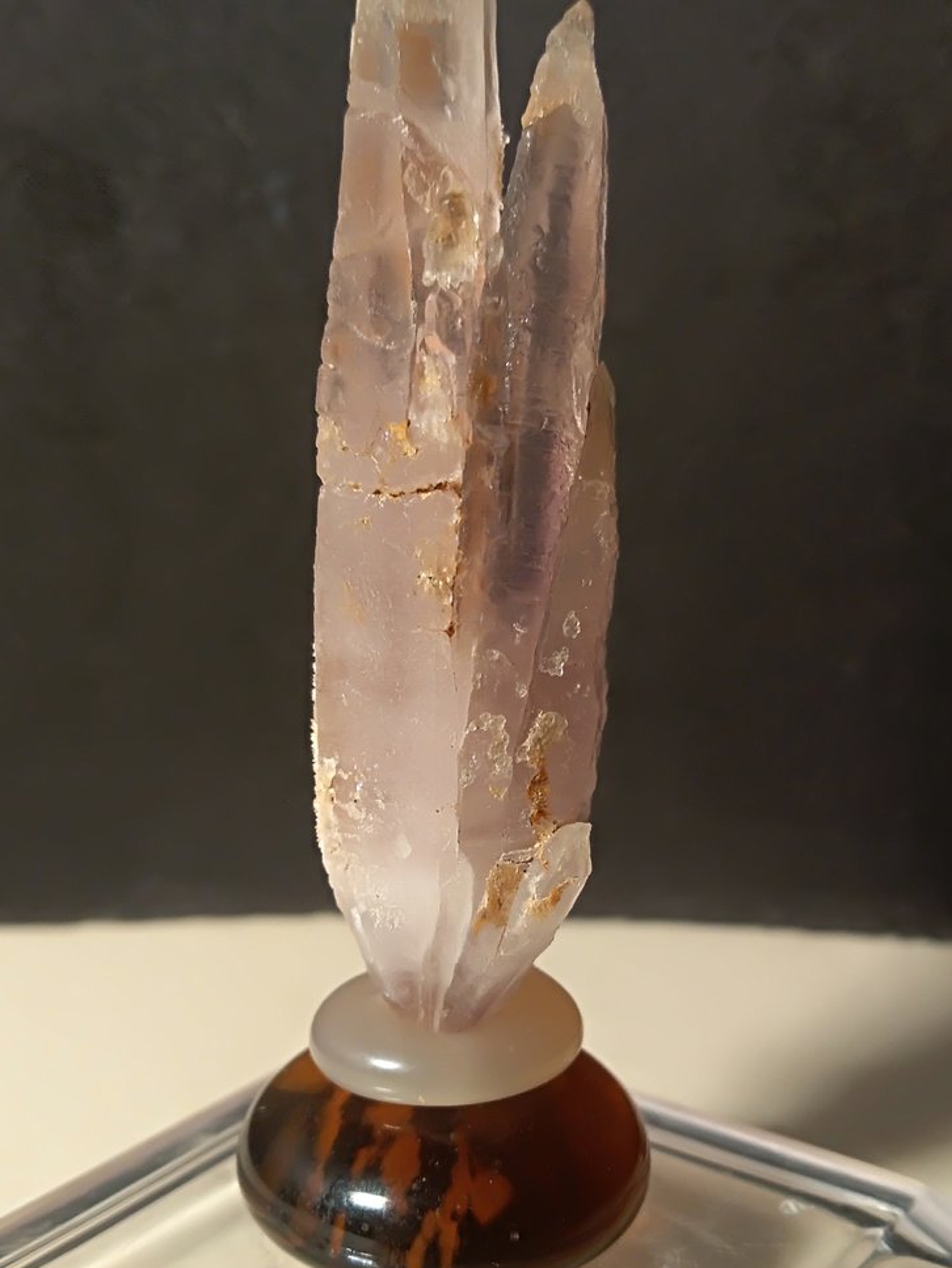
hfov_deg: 33.6
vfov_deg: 43.7
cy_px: 713
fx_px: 1576
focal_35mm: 43
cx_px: 500
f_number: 2
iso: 104
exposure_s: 1/50
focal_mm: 3.54
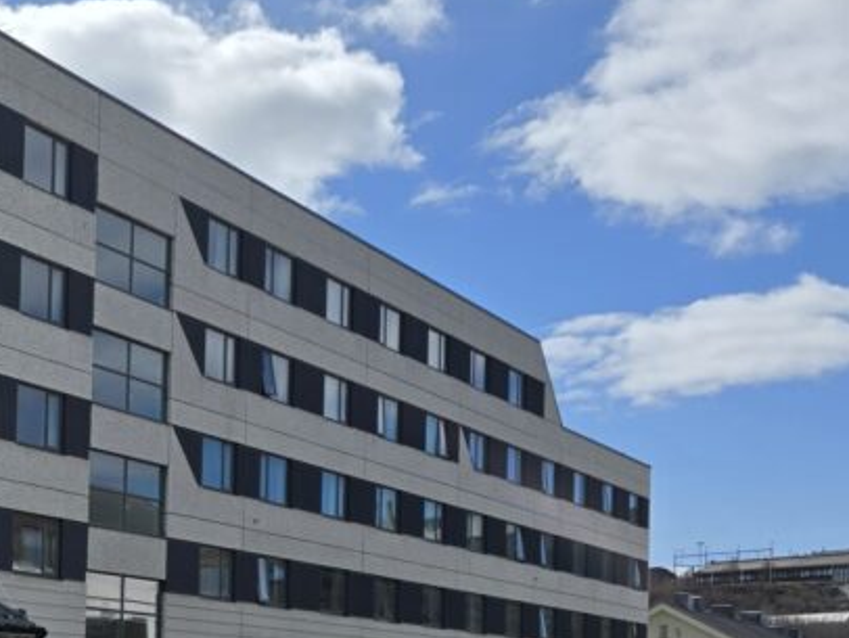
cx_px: -182
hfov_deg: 28.6
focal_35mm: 58
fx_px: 1423
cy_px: 678
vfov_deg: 23.9
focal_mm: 6.3
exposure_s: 1/2157
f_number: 1.7
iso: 12
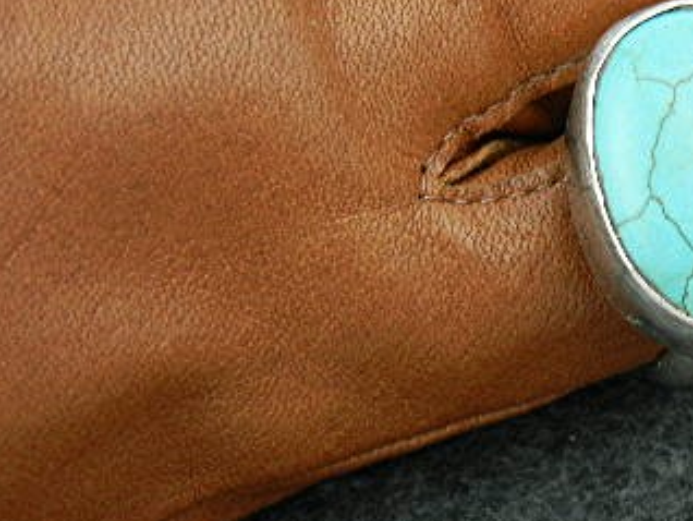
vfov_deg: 8.3
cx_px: 691
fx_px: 3586
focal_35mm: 179
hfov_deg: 10.9
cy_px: 205
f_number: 4.4
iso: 400
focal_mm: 16
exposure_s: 1/8.6
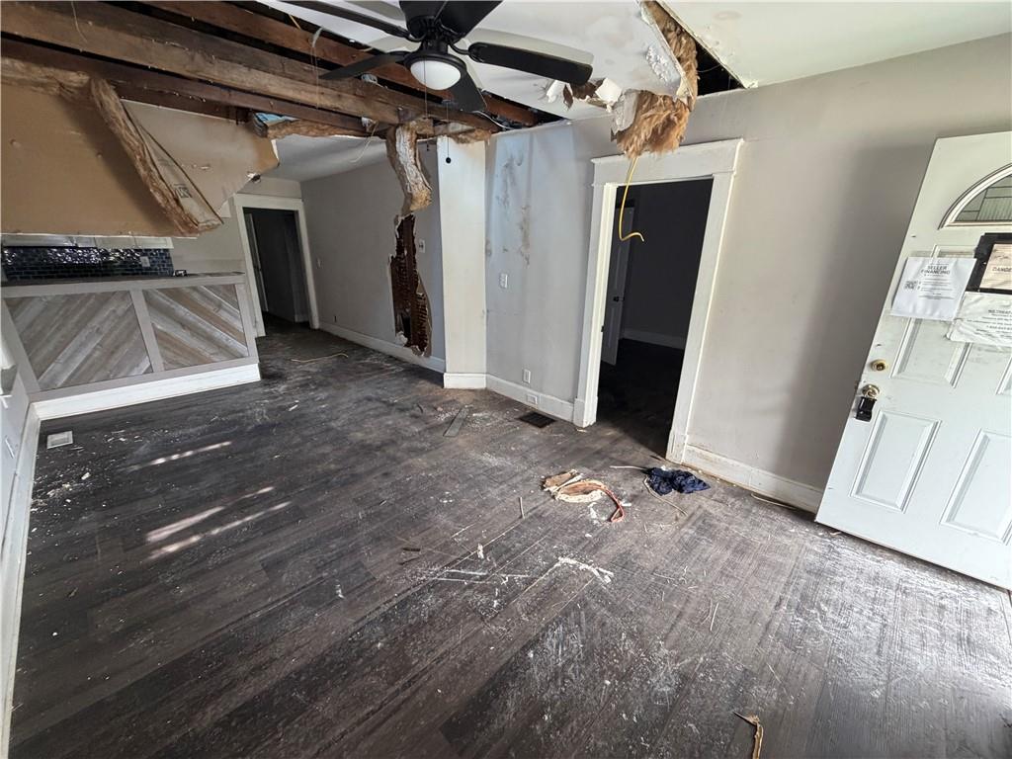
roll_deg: -0.3
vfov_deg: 85.7
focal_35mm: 14
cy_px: 380
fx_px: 409
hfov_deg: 102.1
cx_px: 506
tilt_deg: -19.5
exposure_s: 1/99
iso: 320
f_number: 2.2
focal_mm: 2.22
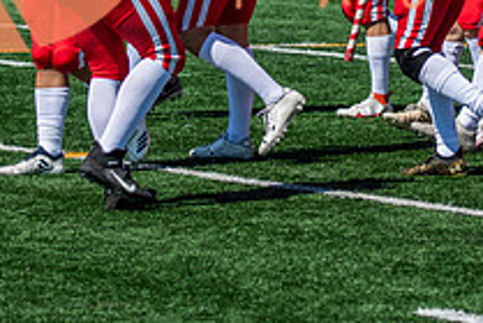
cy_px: -154
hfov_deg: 5.2
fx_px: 5280
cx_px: 426
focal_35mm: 393
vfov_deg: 3.5
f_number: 2.8
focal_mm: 86
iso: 160
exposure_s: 1/5000
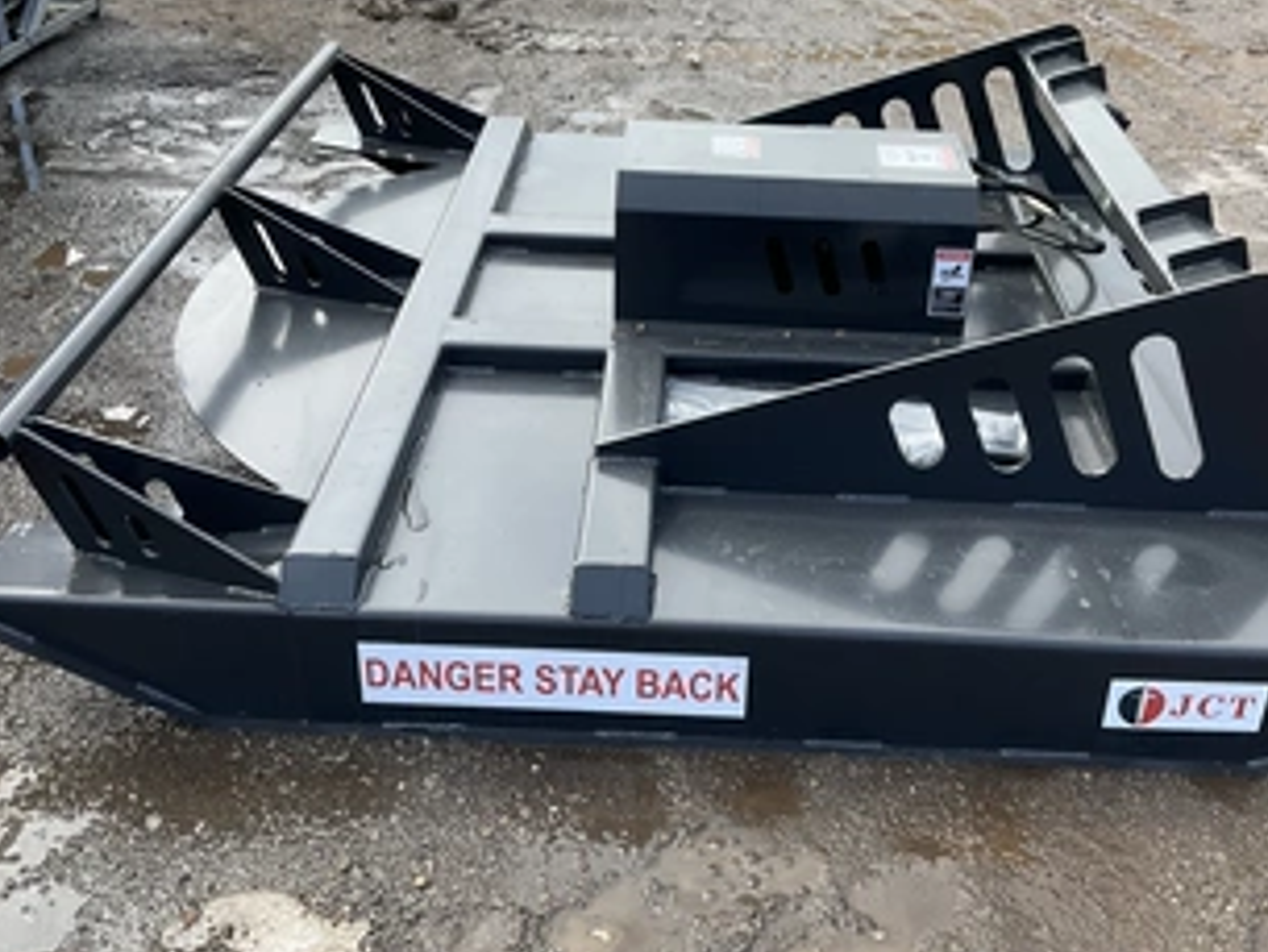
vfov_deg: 37.6
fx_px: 1393
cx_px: 678
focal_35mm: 38
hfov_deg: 48.9
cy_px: 370
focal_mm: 3
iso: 25
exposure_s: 1/500
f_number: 1.8
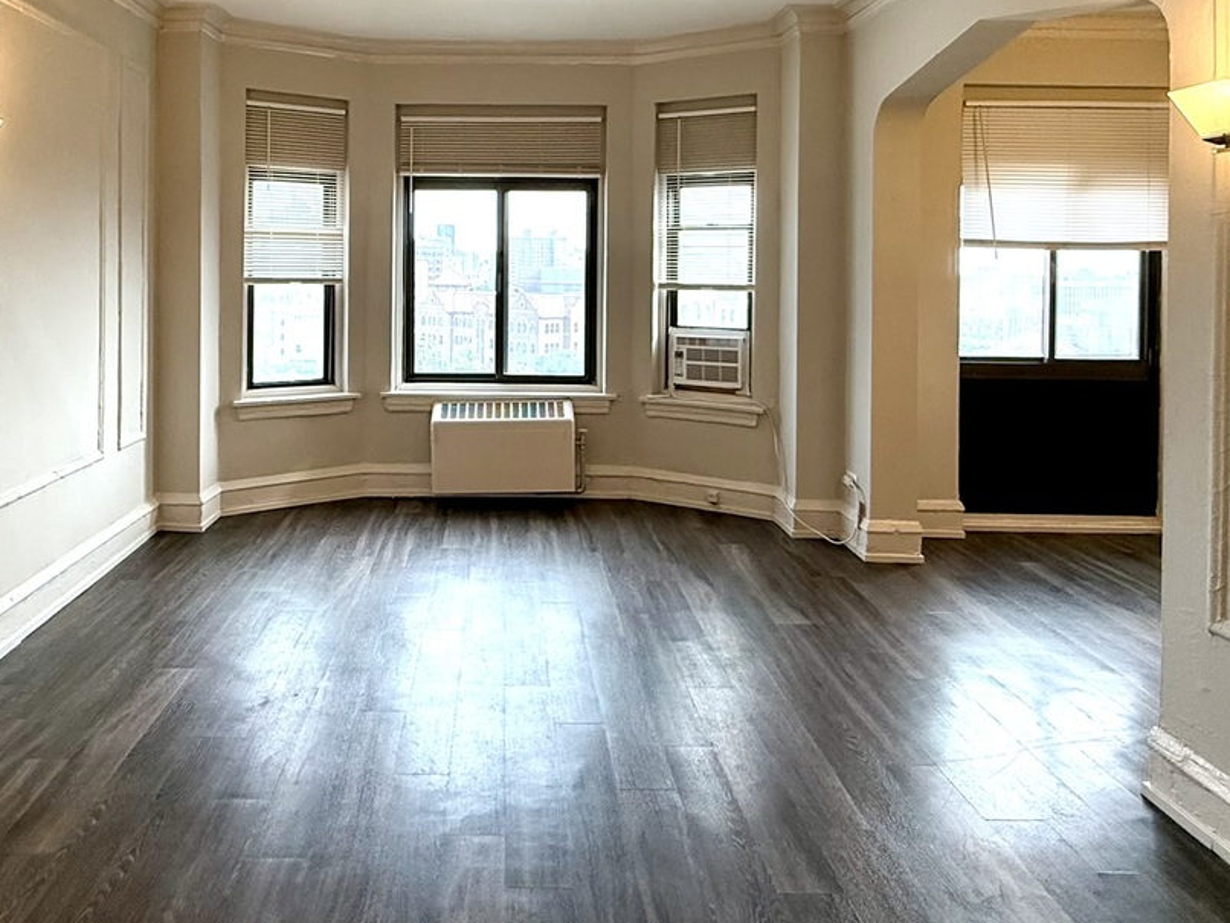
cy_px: 269
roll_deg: -0.8
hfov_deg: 68.9
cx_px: 514
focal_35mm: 25
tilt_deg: +1.2
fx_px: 889
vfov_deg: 53.2
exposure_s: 1/120
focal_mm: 2.22
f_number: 2.2
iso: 125
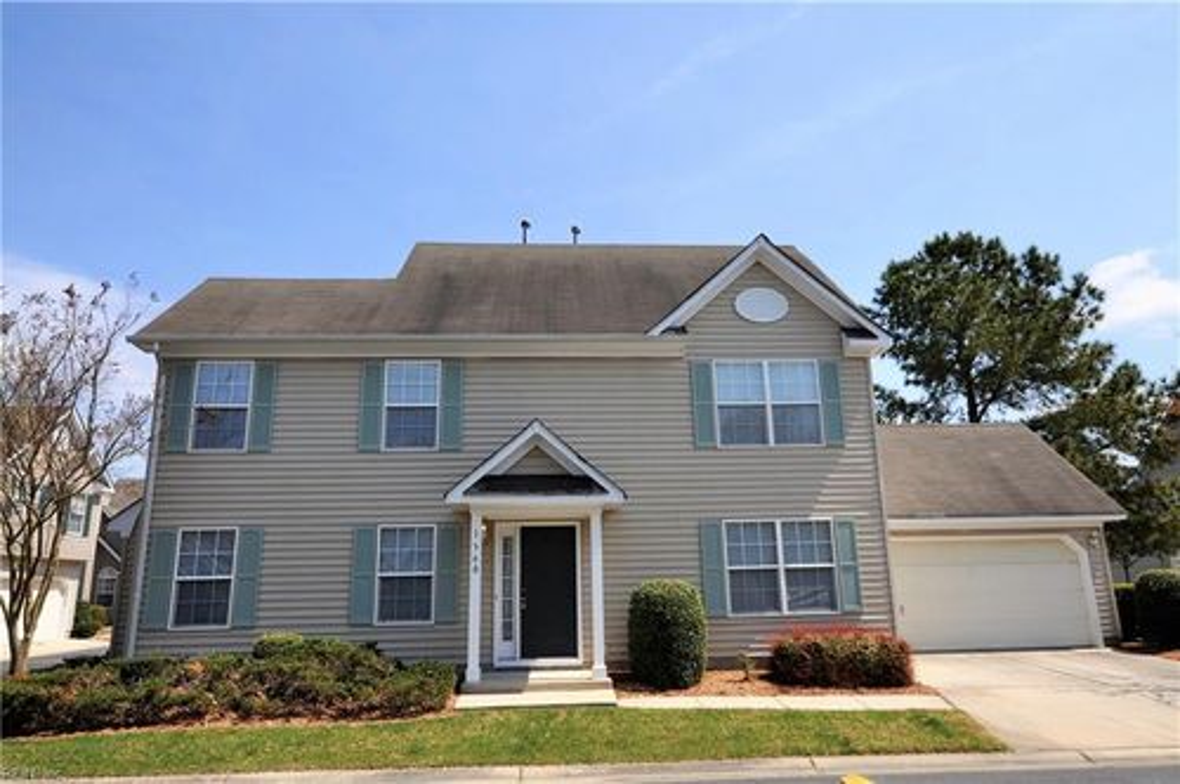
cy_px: 392
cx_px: 590
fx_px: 737
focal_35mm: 22
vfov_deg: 56.0
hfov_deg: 77.4
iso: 200
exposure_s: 1/400
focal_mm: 15
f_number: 10
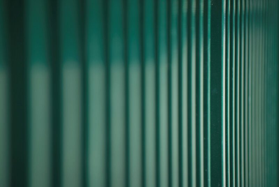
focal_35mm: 218
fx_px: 1688
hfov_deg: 9.4
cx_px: 140
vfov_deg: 6.3
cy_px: 94
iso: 100
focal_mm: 145
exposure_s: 1/160
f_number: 5.3
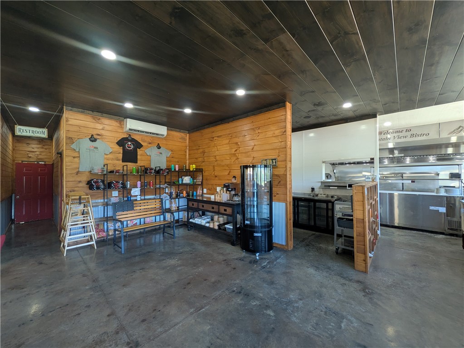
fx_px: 188
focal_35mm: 14
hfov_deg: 102.0
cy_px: 174
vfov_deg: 85.7
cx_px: 232
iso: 90
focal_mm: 1.83
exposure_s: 1/30
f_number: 2.2
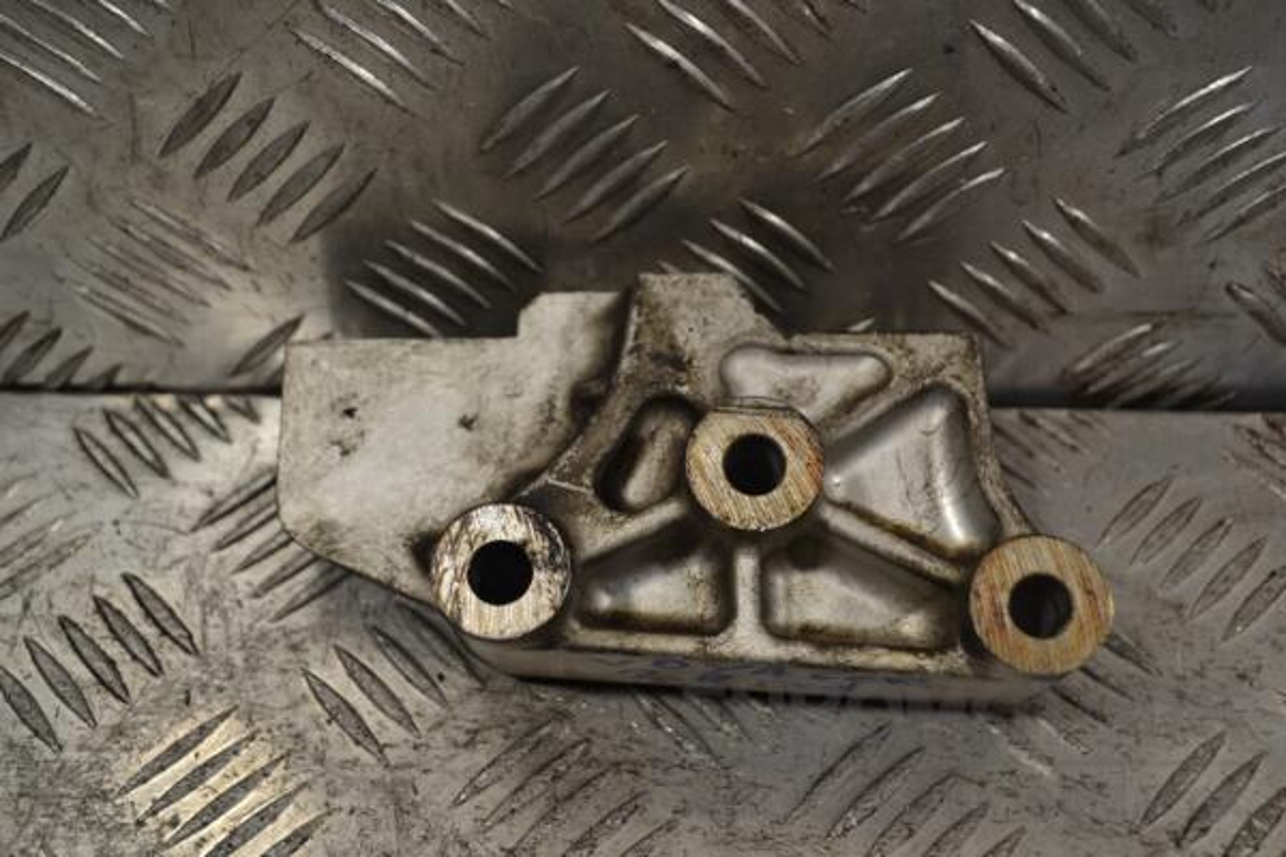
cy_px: 428
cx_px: 643
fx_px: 1554
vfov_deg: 30.8
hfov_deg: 45.0
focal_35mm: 44
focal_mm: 29
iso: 280
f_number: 5.6
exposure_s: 1/125
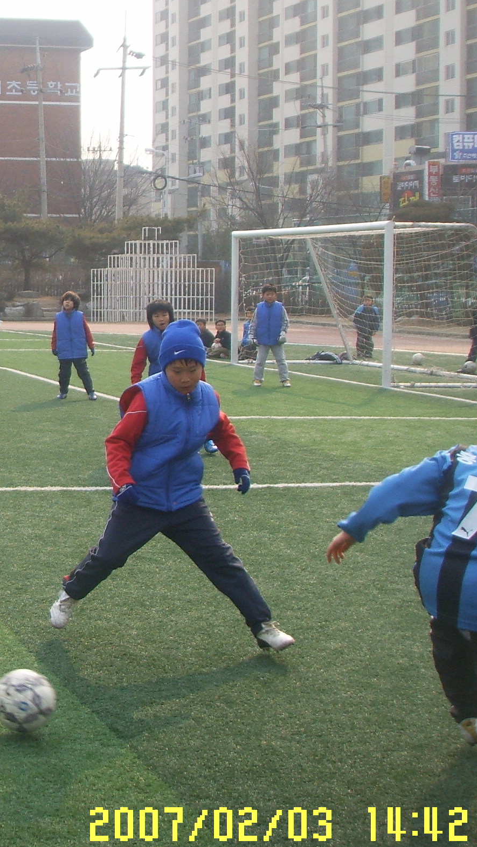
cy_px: 370
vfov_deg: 30.1
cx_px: -182
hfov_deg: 16.1
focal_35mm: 70
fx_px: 1574
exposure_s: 1/350
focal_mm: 6.6
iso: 50
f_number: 3.5
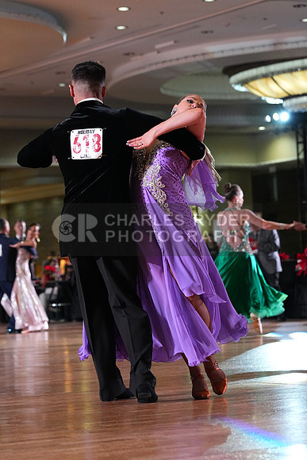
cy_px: 230
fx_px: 1585
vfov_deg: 16.5
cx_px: 154
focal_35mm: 124
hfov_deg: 11.1
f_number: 5
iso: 6400
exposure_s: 1/400
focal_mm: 124
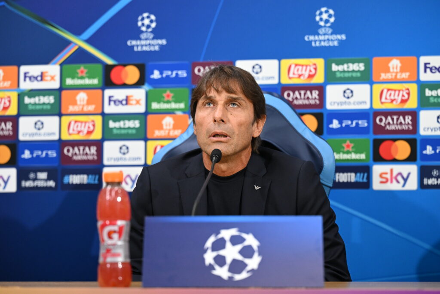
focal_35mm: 100
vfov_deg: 13.7
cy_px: 147
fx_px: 1222
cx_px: 220
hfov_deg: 20.4
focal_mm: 100
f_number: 3.2
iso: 2500
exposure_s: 1/250
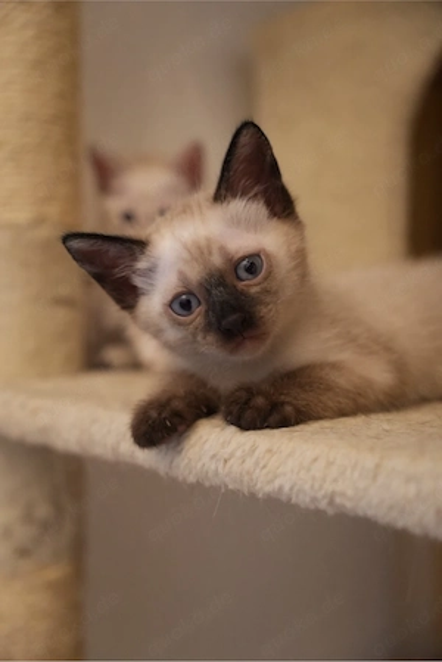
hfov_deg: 30.2
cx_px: 221
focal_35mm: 45
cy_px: 331
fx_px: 819
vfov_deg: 44.0
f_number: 2.8
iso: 1250
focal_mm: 29.7
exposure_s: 1/50
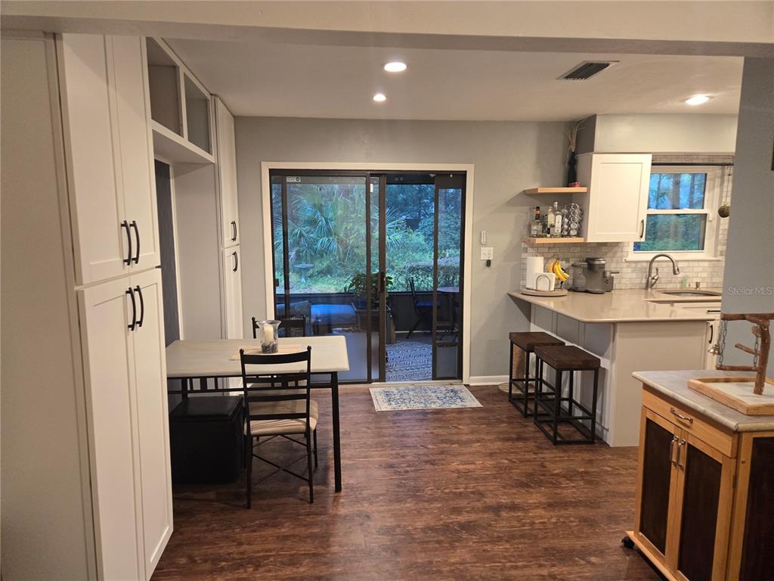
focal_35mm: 23
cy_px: 290
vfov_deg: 58.9
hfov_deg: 73.9
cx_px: 387
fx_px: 514
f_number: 1.8
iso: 640
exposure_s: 1/120
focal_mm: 5.4
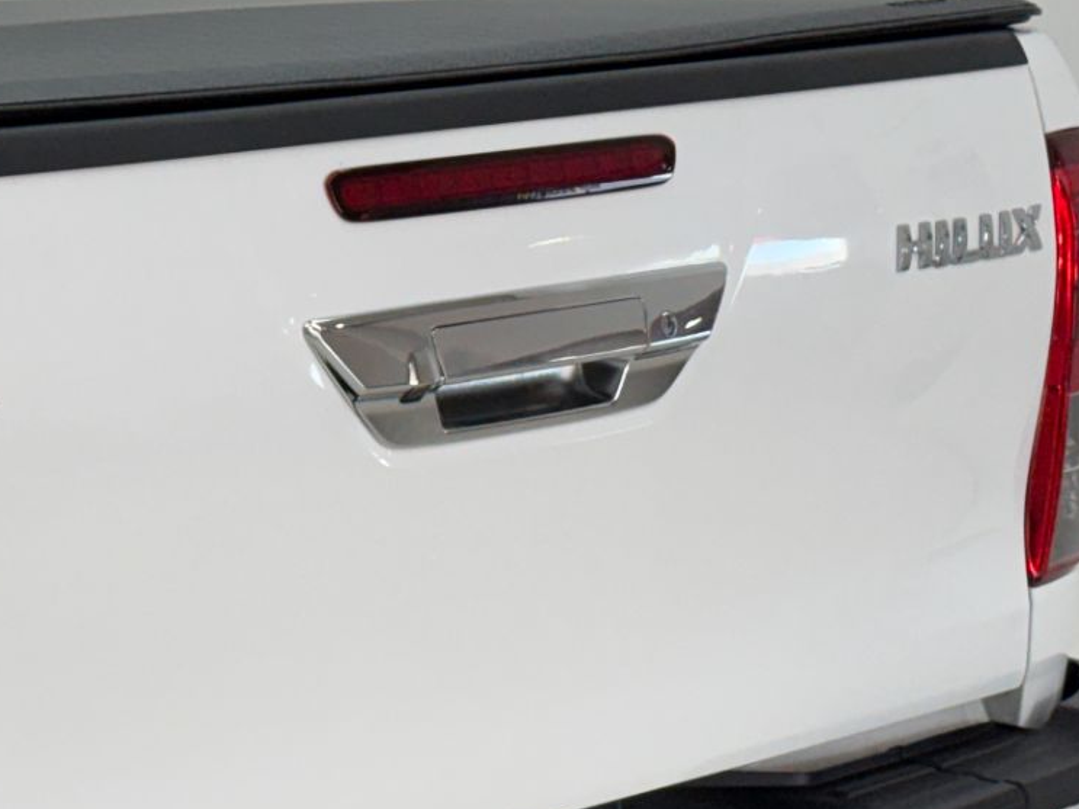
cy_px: 501
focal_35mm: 124
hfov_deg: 15.4
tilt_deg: -10.3
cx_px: -137
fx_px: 3865
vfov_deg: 11.9
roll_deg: +0.9
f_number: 1.78
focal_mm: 6.76
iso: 100
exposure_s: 1/204
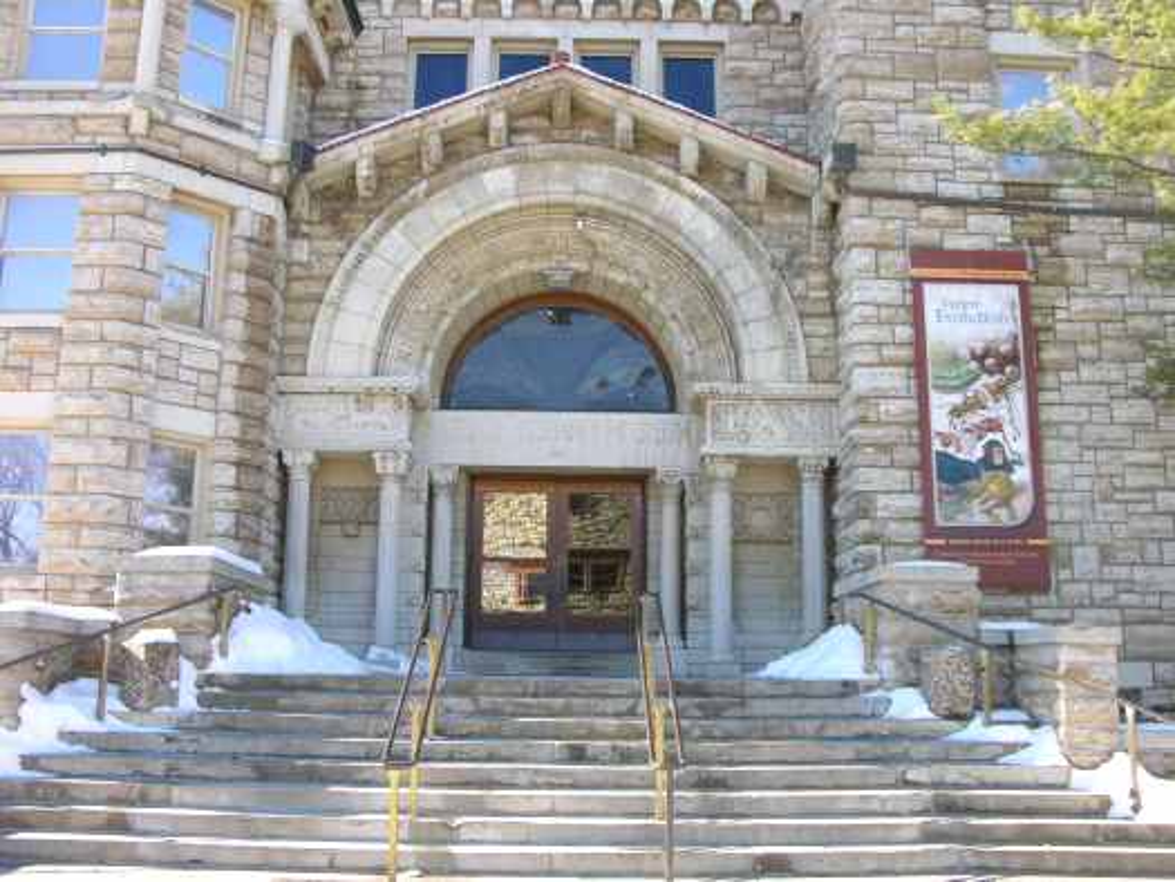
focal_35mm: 35
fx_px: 1188
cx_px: 588
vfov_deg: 40.7
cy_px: 441
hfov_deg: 52.6
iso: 50
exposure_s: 1/111
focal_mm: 8.9
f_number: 4.5
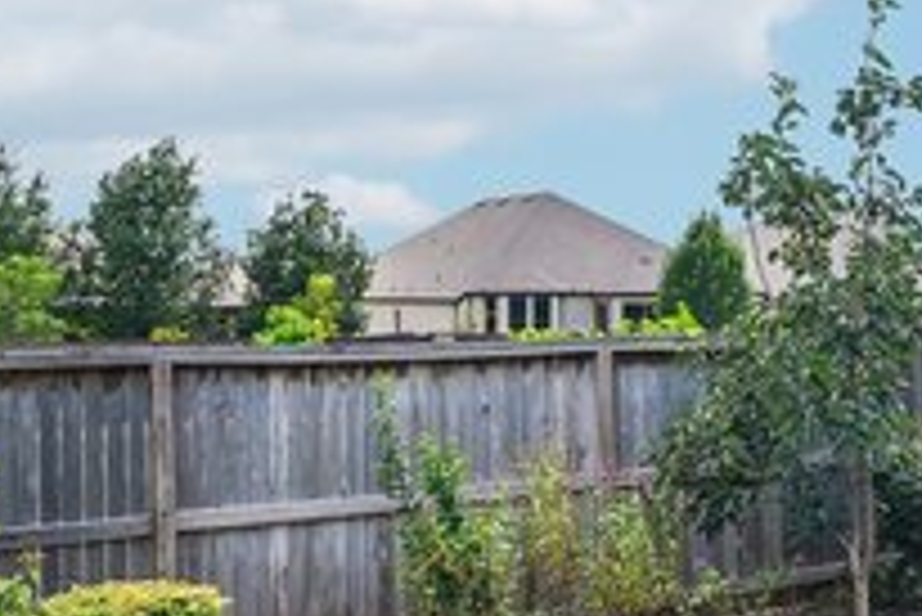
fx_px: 1281
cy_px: 304
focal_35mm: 50
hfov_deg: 35.5
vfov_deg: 27.0
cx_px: 940
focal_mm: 16
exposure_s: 1/400
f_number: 8
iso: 400
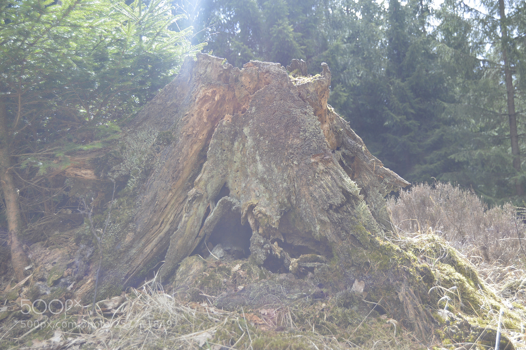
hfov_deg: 41.1
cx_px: 263
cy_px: 175
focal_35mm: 48
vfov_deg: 28.0
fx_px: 701
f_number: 5.6
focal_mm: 32
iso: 125
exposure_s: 1/125
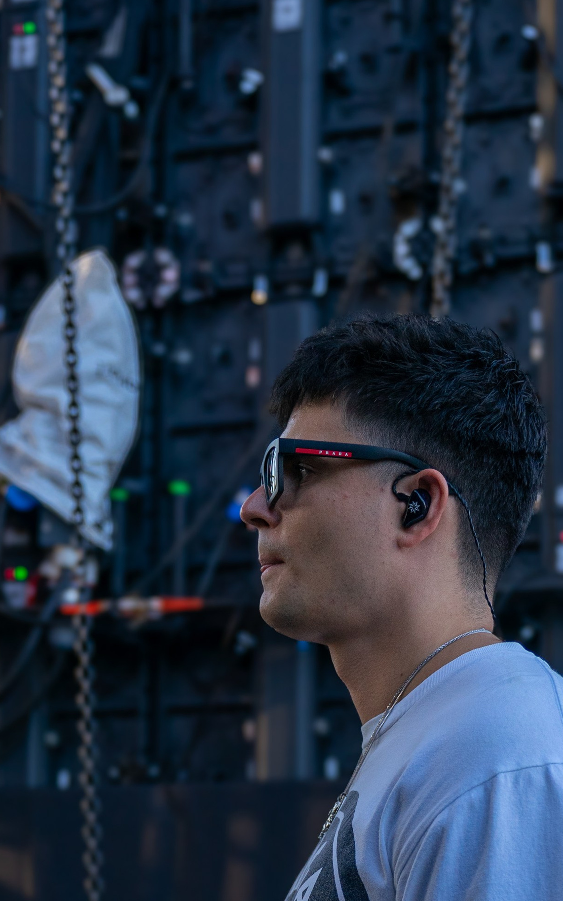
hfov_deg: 14.5
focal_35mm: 90
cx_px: 234
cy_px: 935
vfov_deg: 22.1
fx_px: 2210
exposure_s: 1/800
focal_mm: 42
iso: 400
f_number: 2.8
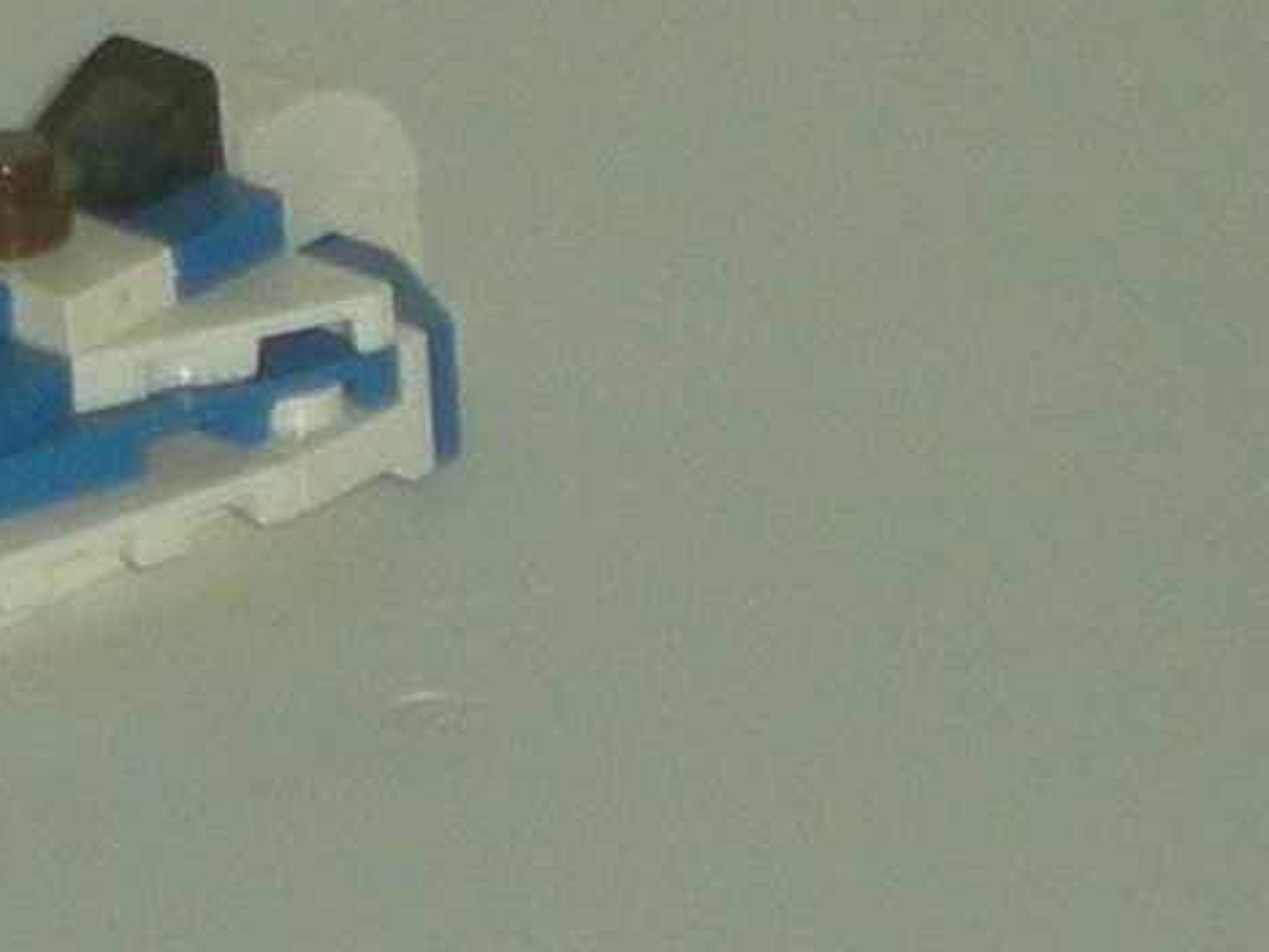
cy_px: 279
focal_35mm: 162
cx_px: 163
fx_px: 5939
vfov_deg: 9.2
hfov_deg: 12.1
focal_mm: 12.3
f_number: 4.6
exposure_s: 1/120
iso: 50
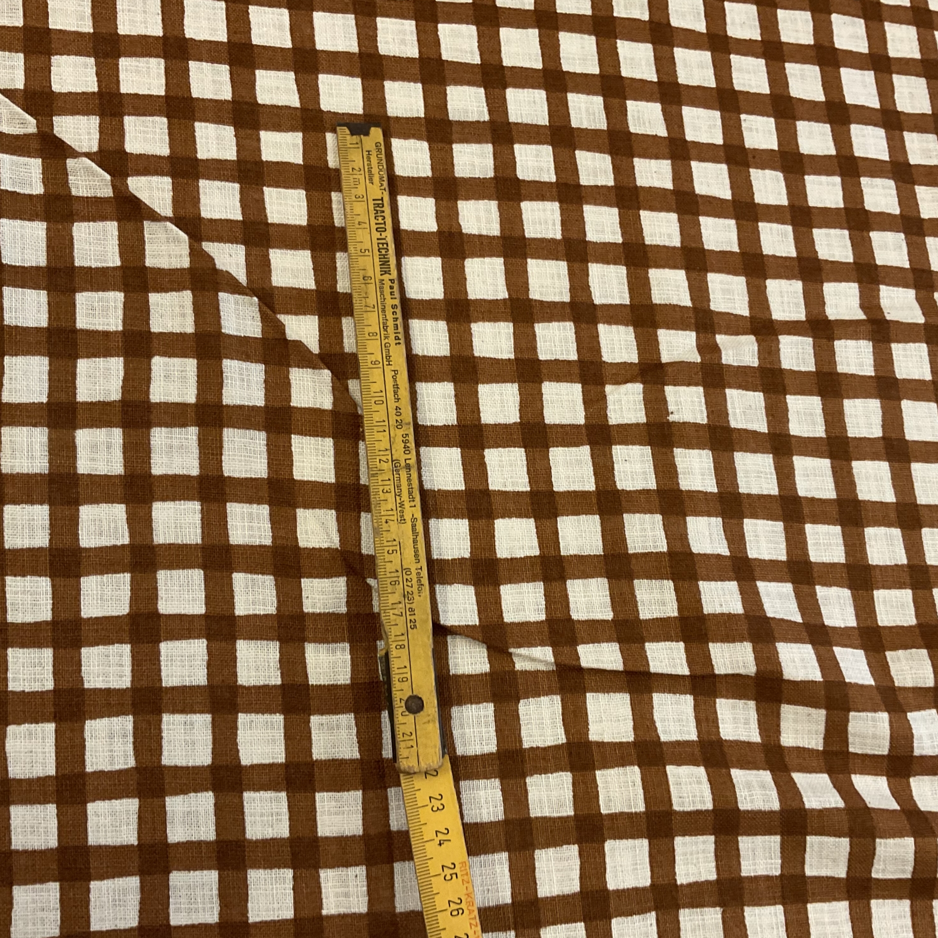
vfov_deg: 47.2
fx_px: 1073
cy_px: 462
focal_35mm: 35
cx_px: 494
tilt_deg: -75.1
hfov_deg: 47.2
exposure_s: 1/50
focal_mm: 3
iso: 100
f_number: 1.8
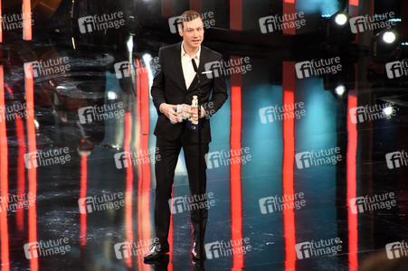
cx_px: 204
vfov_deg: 6.5
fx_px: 2378
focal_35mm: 210
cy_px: 136
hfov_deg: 9.8
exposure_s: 1/60
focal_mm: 140
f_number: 6.3
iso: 2000
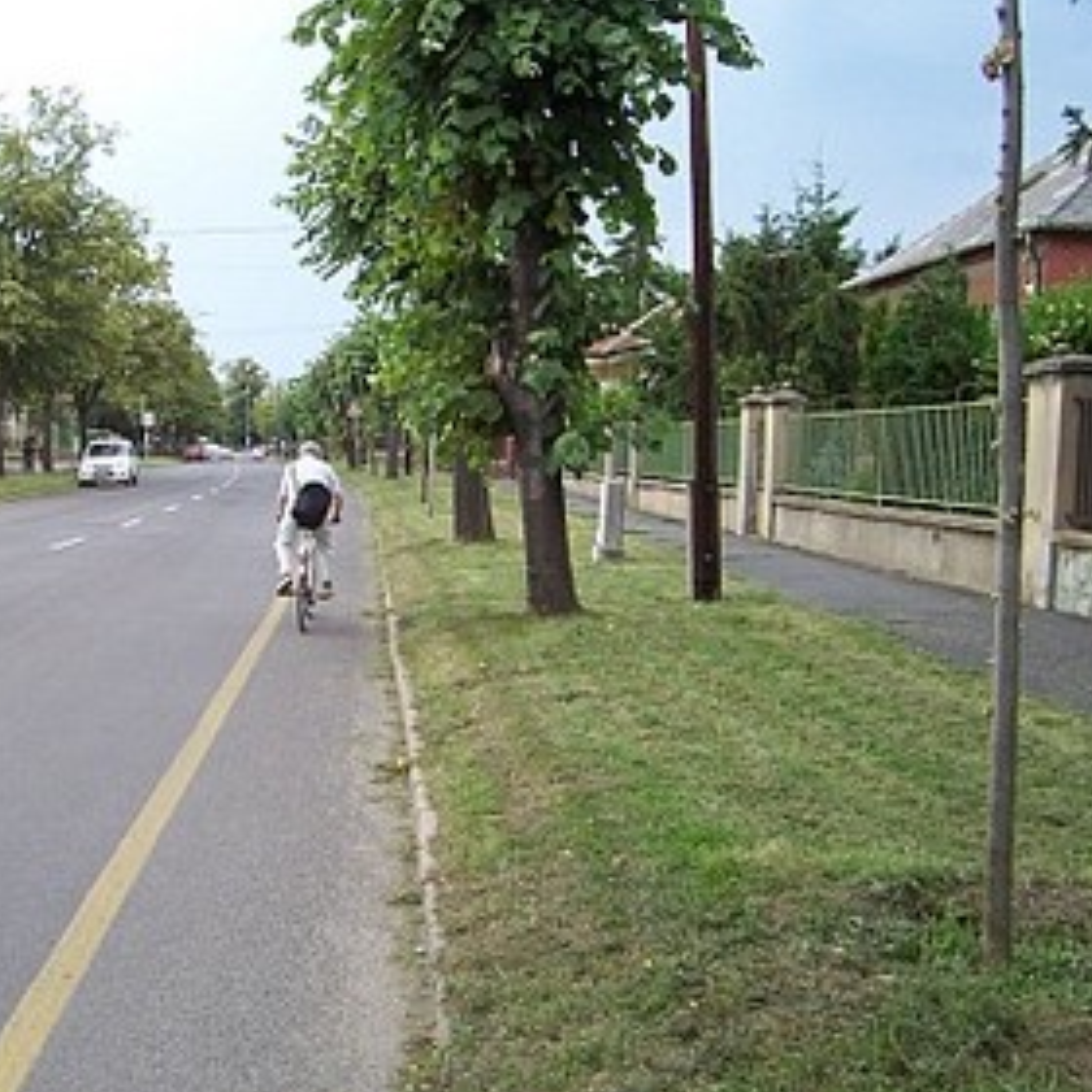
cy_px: 550
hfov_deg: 38.8
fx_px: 1535
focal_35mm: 43
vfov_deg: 39.2
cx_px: 374
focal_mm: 5.6
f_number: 2.7
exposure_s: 1/250
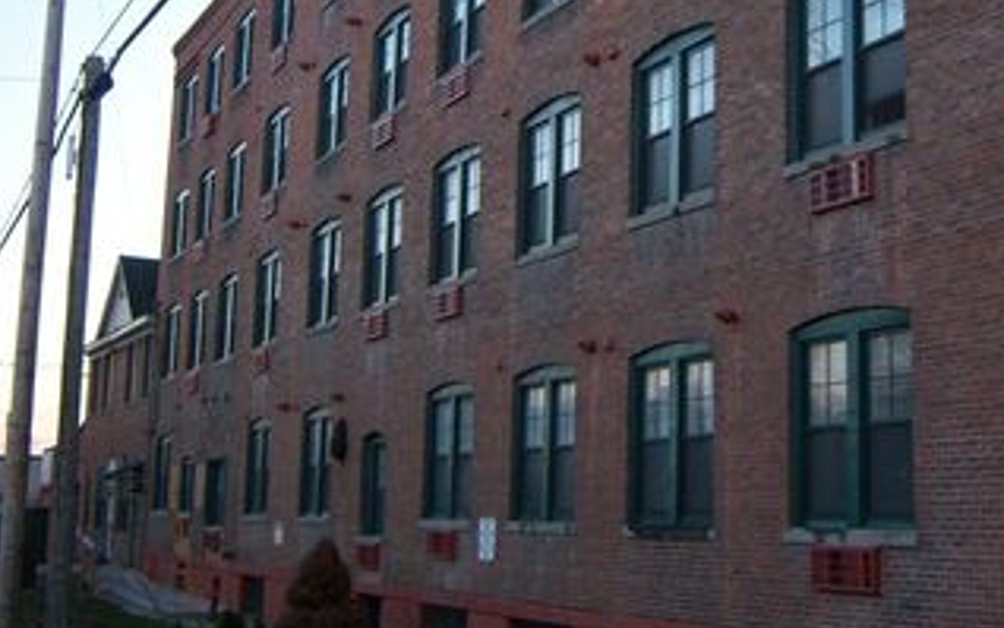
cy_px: 99
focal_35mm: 60
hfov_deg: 33.6
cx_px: 685
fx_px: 1642
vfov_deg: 21.3
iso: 160
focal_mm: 7.5
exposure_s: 1/60
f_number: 2.8
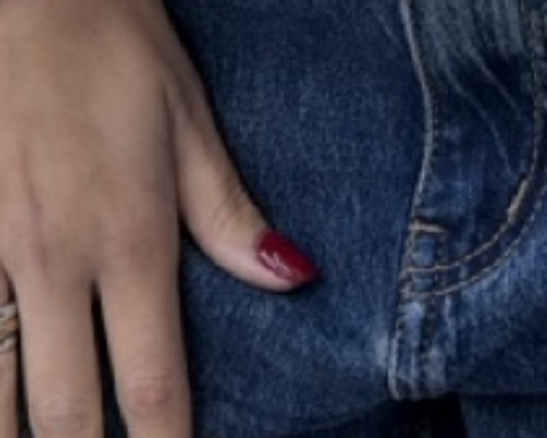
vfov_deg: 5.1
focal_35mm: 286
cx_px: 435
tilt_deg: -3.6
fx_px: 4630
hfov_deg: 6.8
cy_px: -996
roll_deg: -1.0
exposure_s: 1/67
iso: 100
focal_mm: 6.76
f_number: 1.78
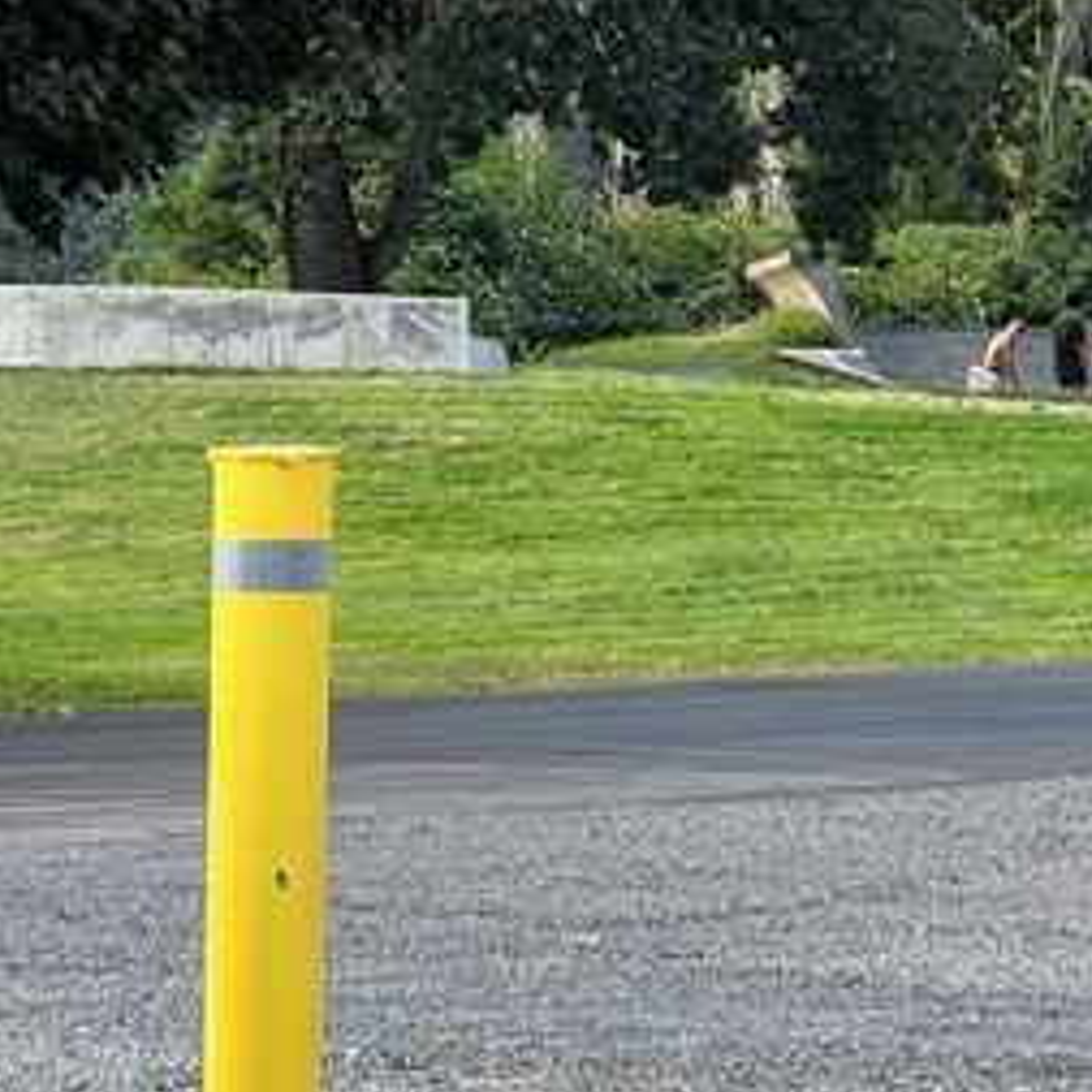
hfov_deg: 9.0
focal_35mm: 194
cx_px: 652
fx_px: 6924
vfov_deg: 9.0
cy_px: 1049
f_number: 2.8
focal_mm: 9
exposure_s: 1/129
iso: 32
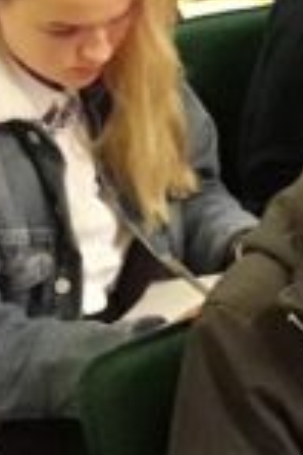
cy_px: 260
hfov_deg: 9.3
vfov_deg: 14.2
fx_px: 1835
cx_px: 398
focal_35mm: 145
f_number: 1.9
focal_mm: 3.6
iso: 640
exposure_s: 1/20
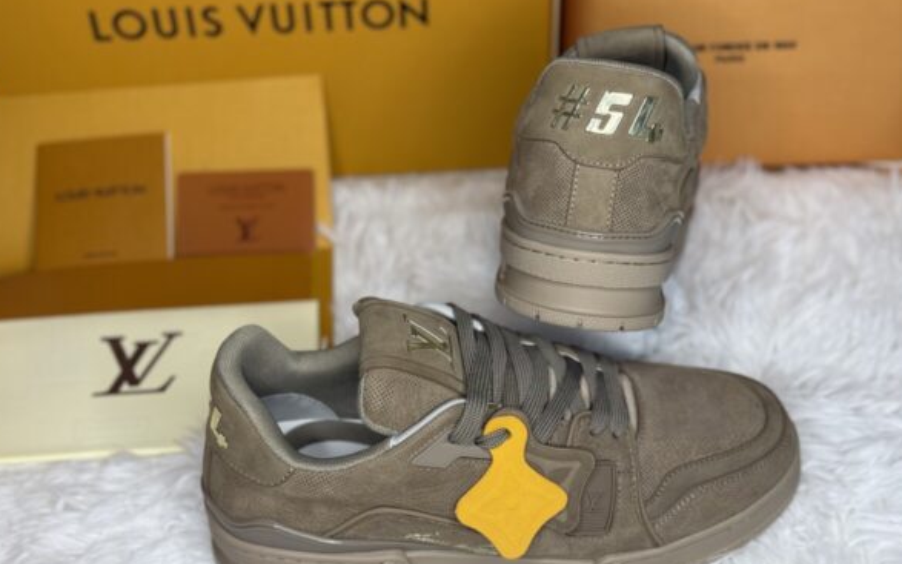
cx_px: 450
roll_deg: +1.9
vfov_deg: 24.9
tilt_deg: -40.8
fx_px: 1278
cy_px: 278
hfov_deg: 38.9
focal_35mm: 52
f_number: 1.78
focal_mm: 6.76
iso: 64
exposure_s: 1/120
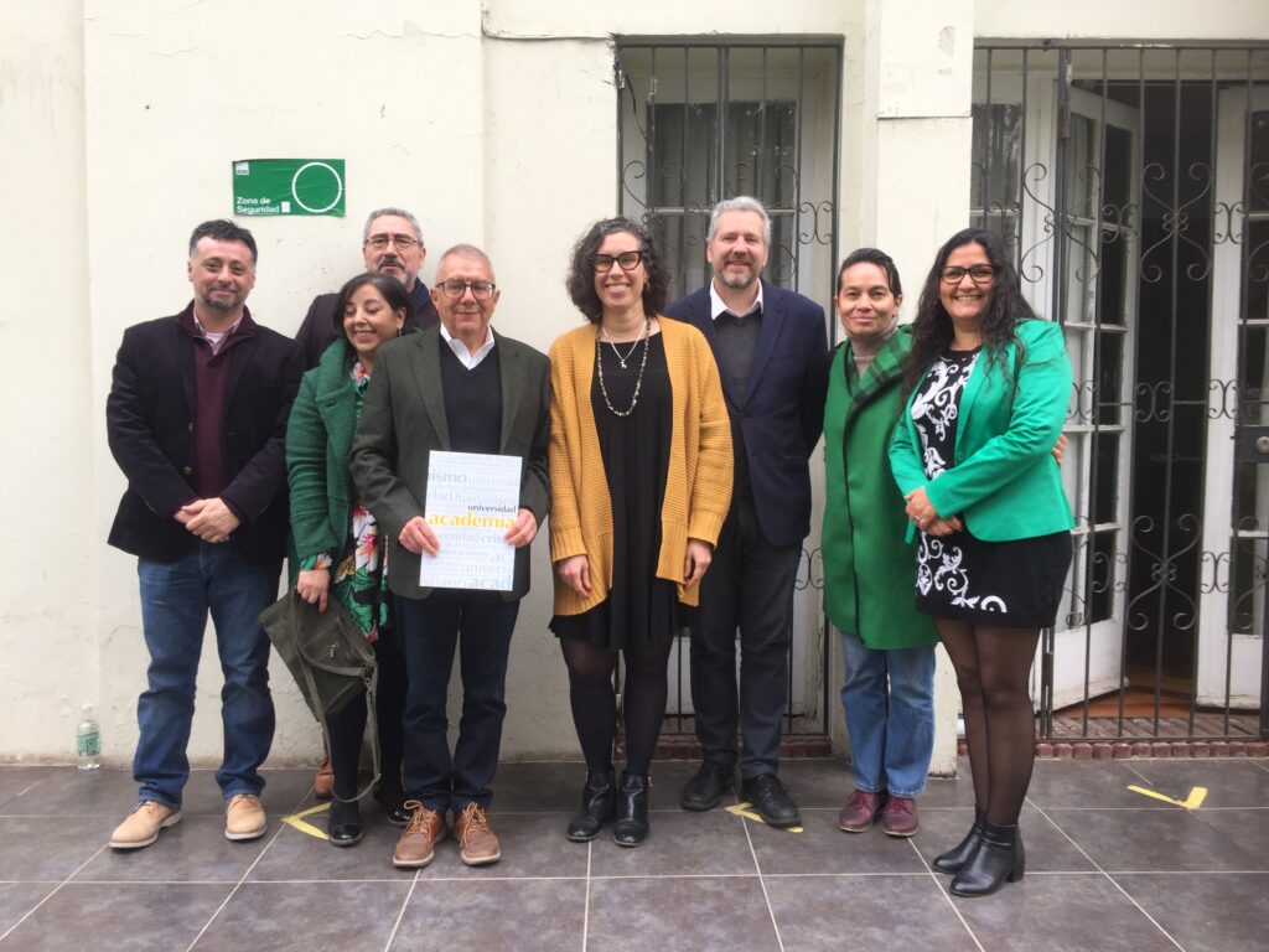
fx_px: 1063
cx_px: 634
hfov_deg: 61.7
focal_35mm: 29
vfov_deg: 48.2
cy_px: 476
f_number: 2.2
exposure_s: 1/205
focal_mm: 4.15
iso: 32
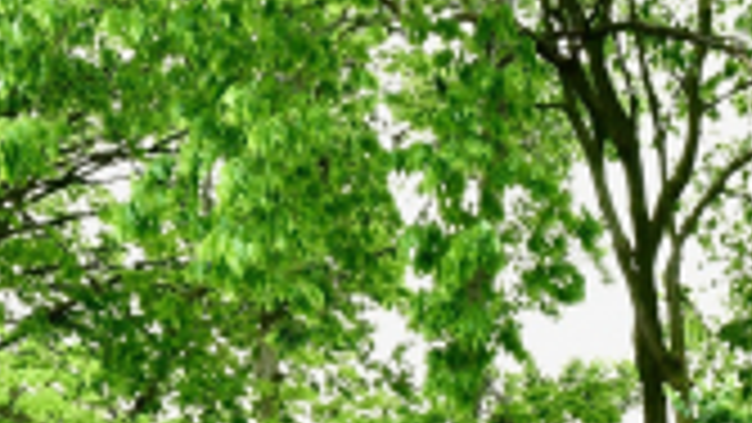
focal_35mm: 66
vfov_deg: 15.3
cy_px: 806
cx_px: 869
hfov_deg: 28.4
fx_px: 1316
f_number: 8
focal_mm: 14
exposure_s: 1/250
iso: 640
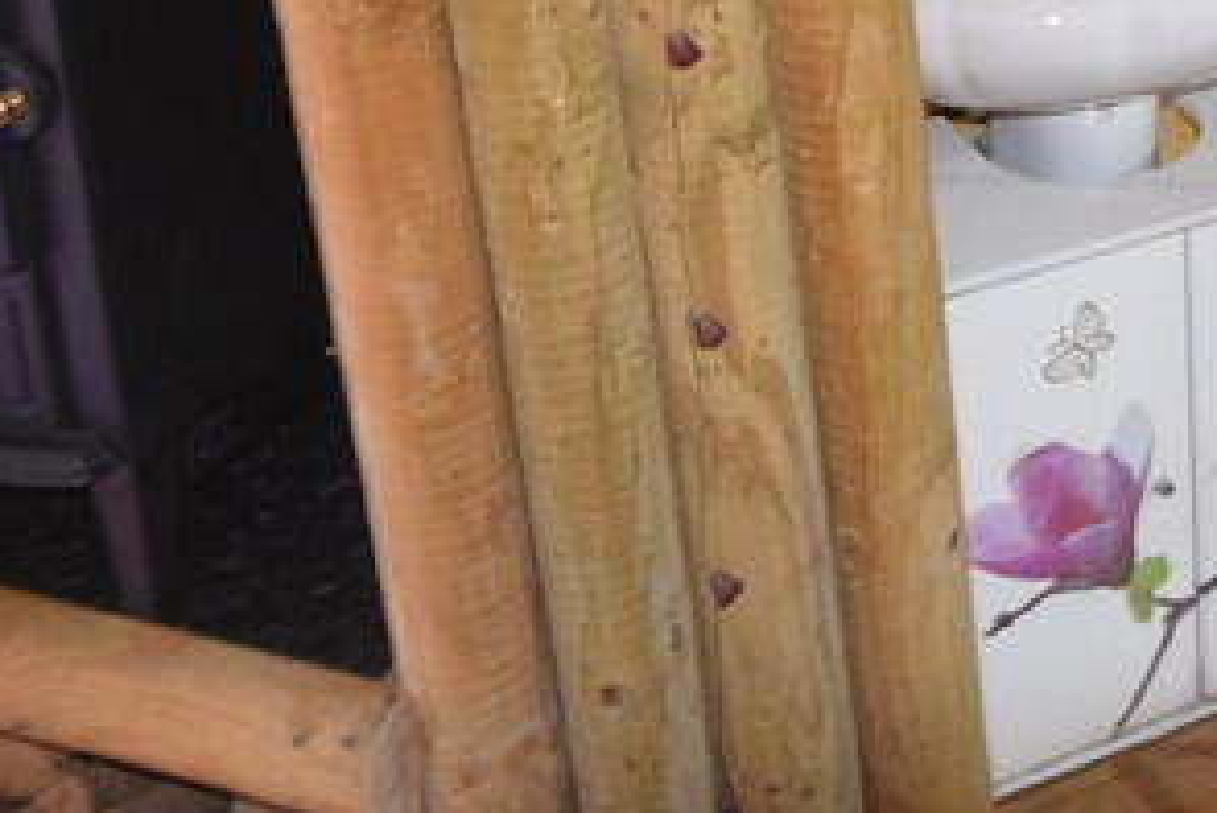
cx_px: 1217
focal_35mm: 68
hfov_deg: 28.0
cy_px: -279
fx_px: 2291
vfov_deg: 18.5
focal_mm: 13
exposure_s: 1/60
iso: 2000
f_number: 4.5
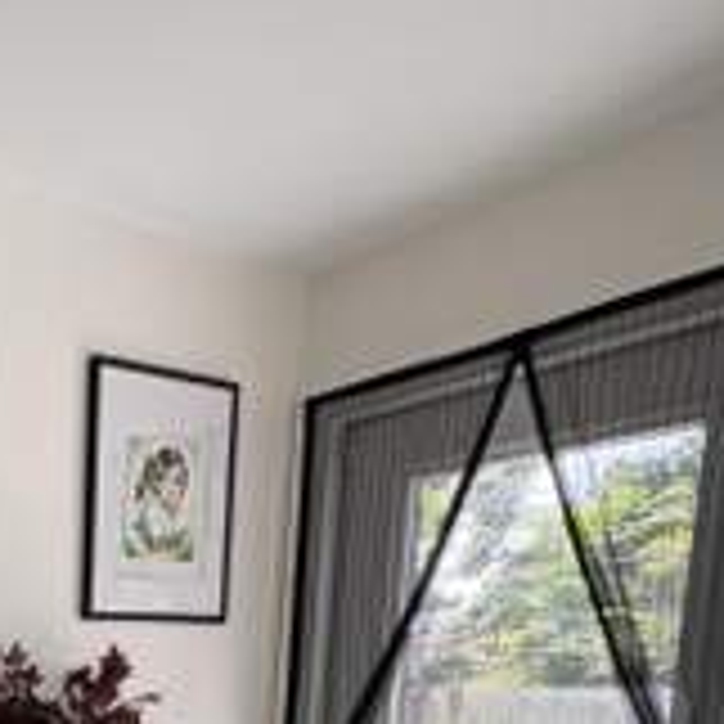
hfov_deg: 34.6
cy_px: 796
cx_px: -171
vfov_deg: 37.6
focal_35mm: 37
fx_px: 876
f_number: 2.2
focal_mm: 2.22
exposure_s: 1/99
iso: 40
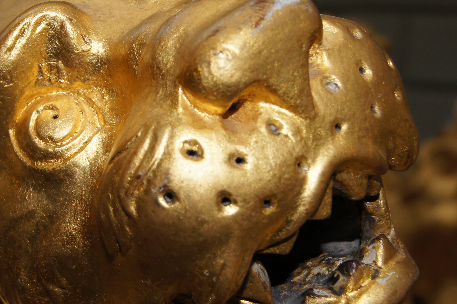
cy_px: 142
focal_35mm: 93
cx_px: 151
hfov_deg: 21.8
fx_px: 1179
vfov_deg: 14.7
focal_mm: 28
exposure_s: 1/60
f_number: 8
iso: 320
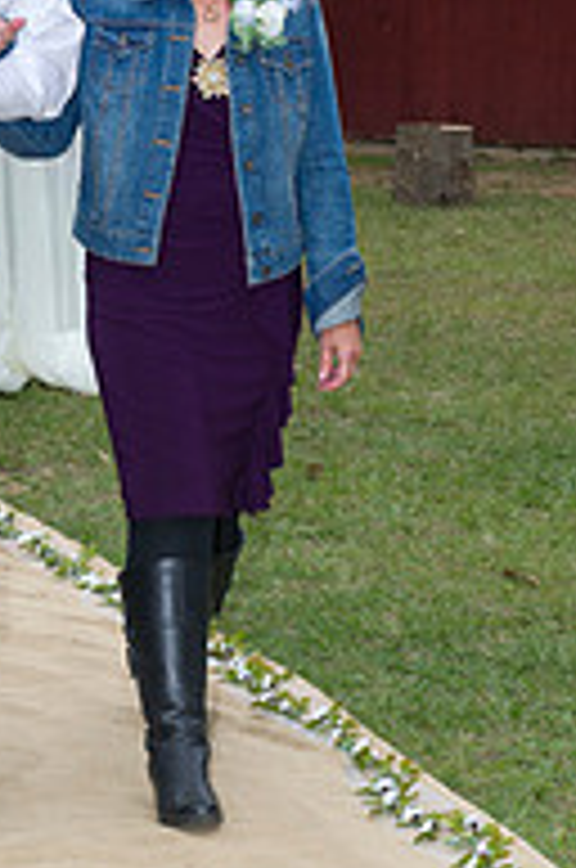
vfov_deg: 16.0
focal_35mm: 128
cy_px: 288
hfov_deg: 10.6
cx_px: 133
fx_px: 3083
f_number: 8
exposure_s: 1/160
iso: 800
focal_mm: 55
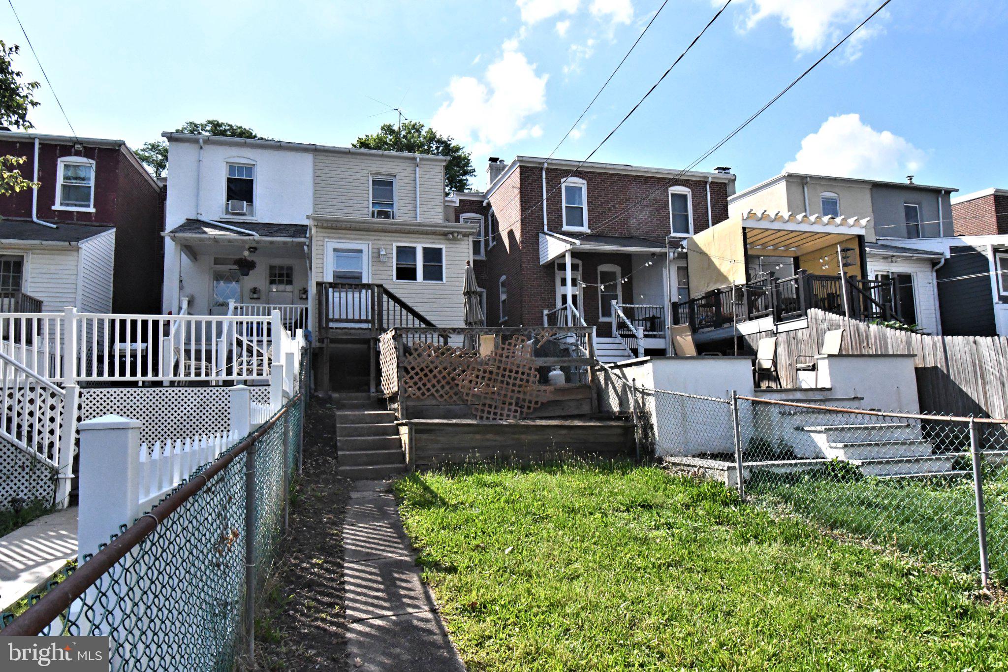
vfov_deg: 57.2
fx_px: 616
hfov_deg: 78.6
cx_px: 504
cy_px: 336
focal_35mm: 22
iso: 5000
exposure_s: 1/5000
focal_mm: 15
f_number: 11
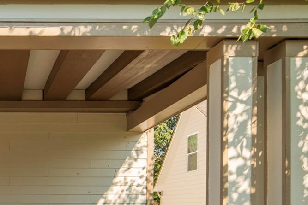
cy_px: 203
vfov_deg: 29.3
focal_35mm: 43
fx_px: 368
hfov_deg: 40.6
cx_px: 11
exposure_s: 1/4000
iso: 320
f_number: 7.1
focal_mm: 14
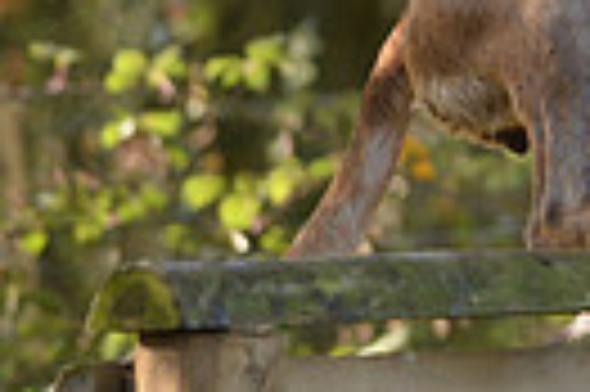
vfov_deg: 1.8
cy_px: 131
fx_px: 12718
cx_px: 1216
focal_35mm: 777
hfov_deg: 2.6
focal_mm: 175
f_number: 3.2
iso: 1000
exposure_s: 1/1000
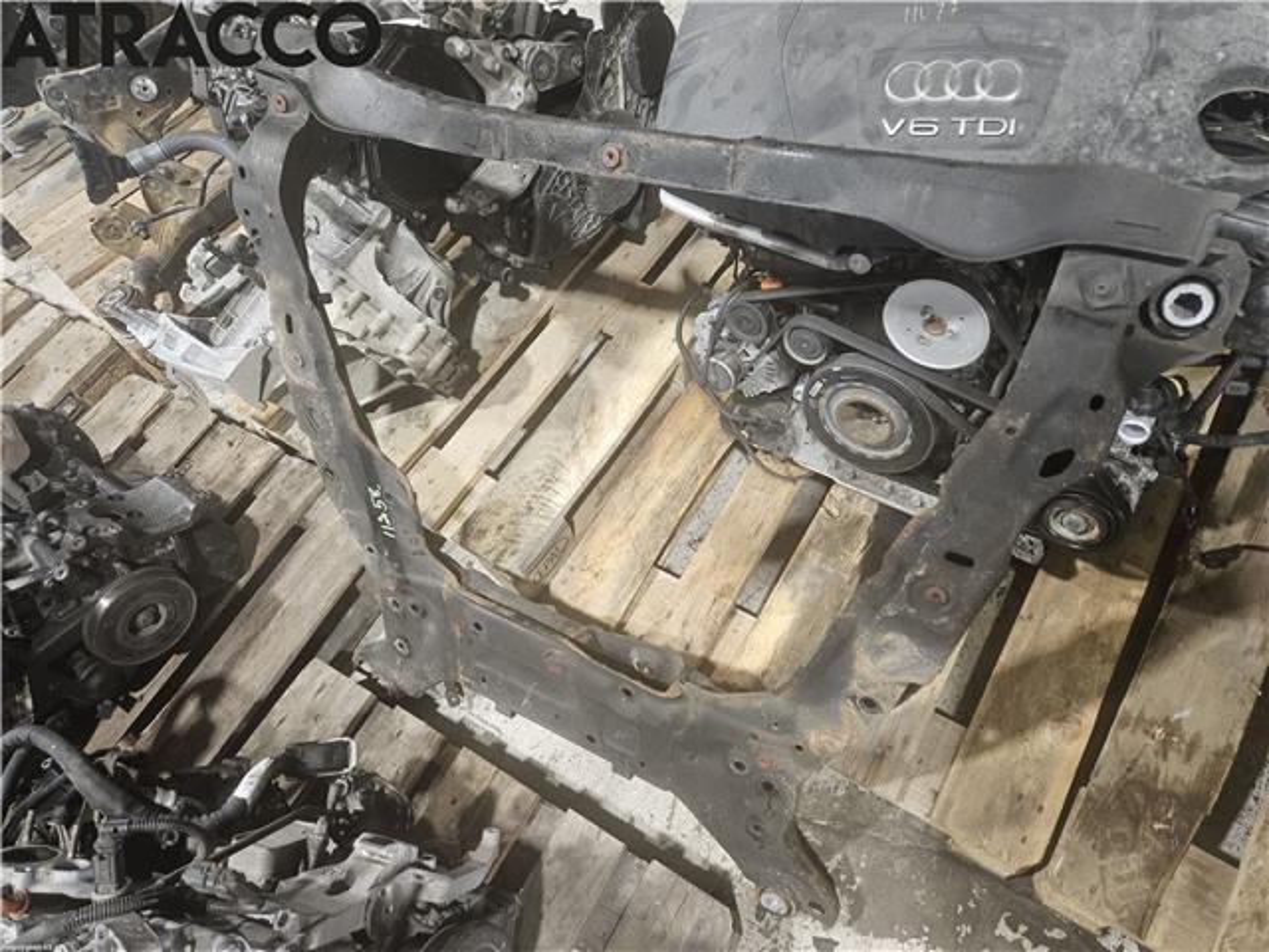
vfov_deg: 58.9
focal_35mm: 23
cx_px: 634
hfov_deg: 73.9
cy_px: 476
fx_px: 843
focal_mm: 5.4
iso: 400
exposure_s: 1/100
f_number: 1.8
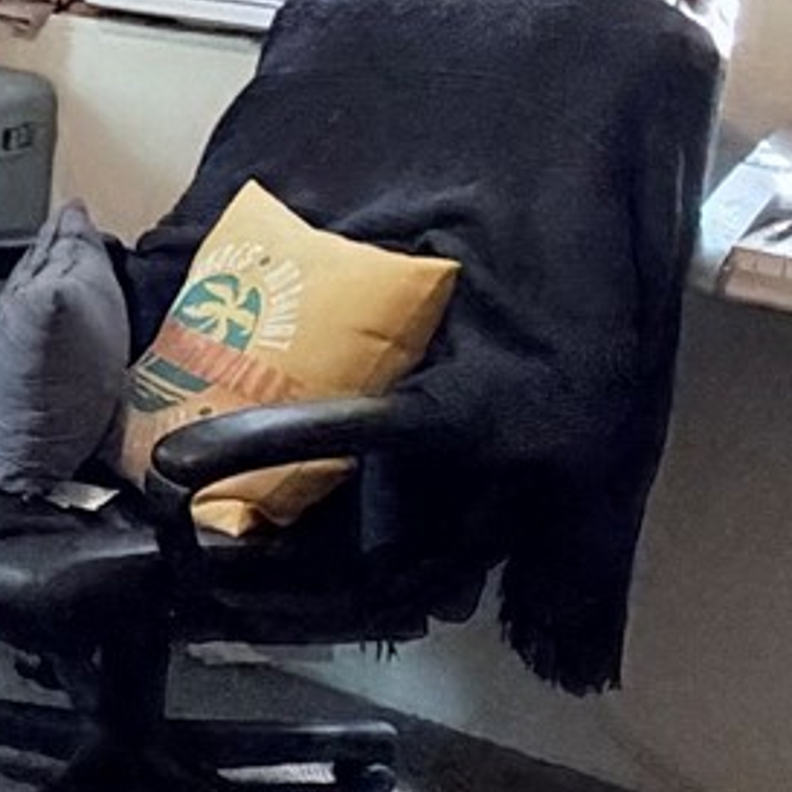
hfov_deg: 14.5
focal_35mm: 87
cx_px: -1015
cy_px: 73
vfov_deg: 19.6
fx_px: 2252
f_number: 2.2
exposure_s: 1/60
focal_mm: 2.22
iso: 500
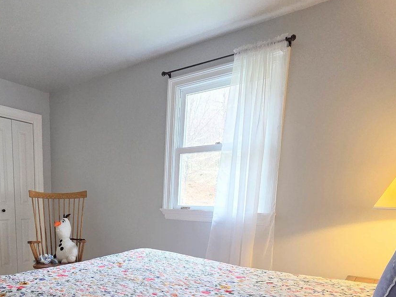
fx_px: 286
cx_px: 127
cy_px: 258
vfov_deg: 49.8
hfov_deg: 67.2
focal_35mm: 25
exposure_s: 1/60
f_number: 2.2
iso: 500
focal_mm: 2.2
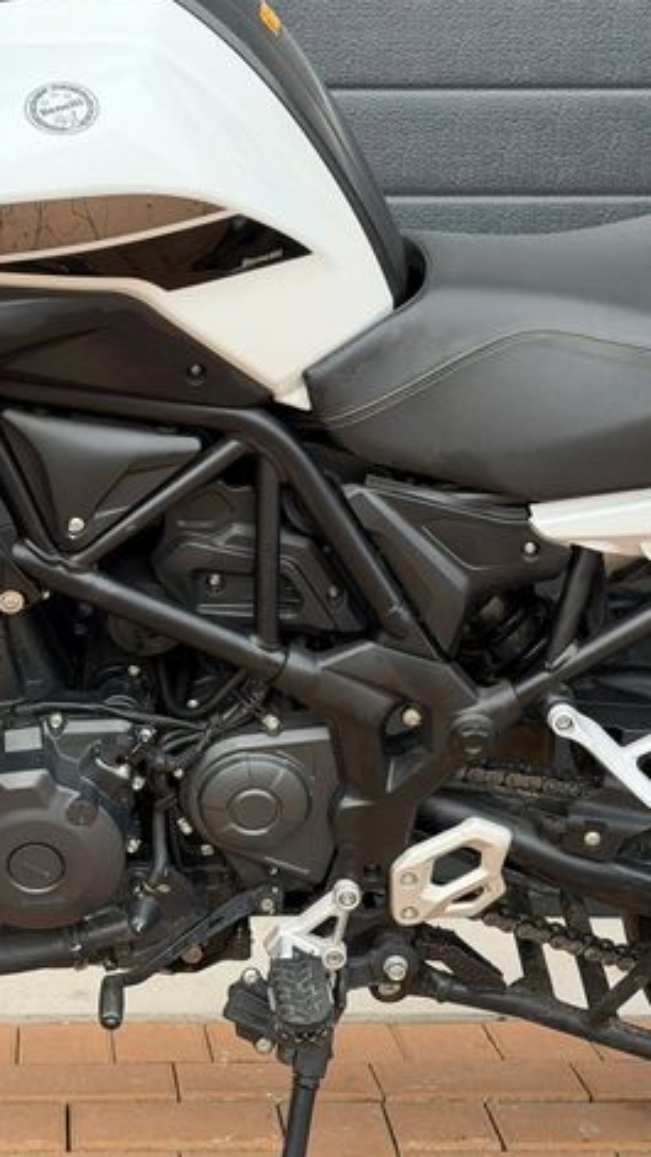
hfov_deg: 16.9
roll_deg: +0.0
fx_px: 2178
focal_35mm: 71
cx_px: 128
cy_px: 580
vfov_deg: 29.7
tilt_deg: -8.6
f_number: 1.78
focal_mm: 6.76
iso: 100
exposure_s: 1/657
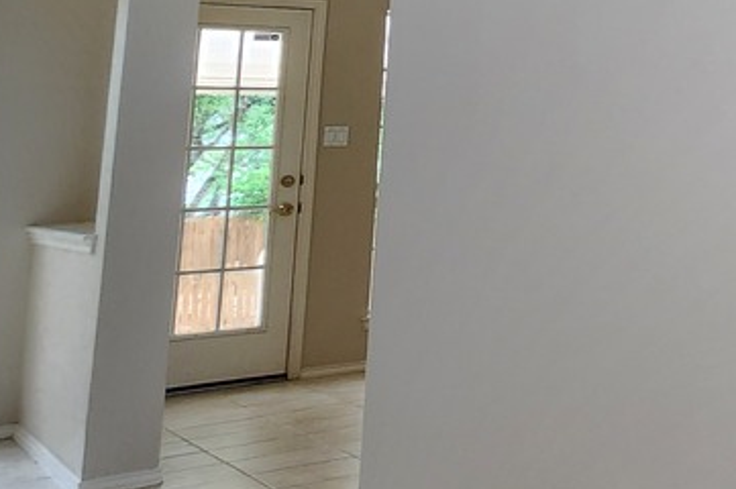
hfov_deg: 24.4
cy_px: -33
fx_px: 1103
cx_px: 1209
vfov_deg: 23.6
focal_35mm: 54
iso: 200
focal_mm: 2.2
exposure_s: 1/60
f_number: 2.2
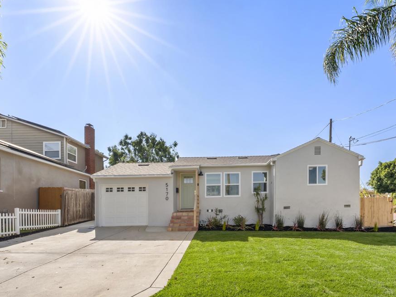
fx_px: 206
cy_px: 152
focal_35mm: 18
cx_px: 221
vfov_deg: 71.6
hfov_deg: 87.4
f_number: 22
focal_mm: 16
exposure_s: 1/80
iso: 500
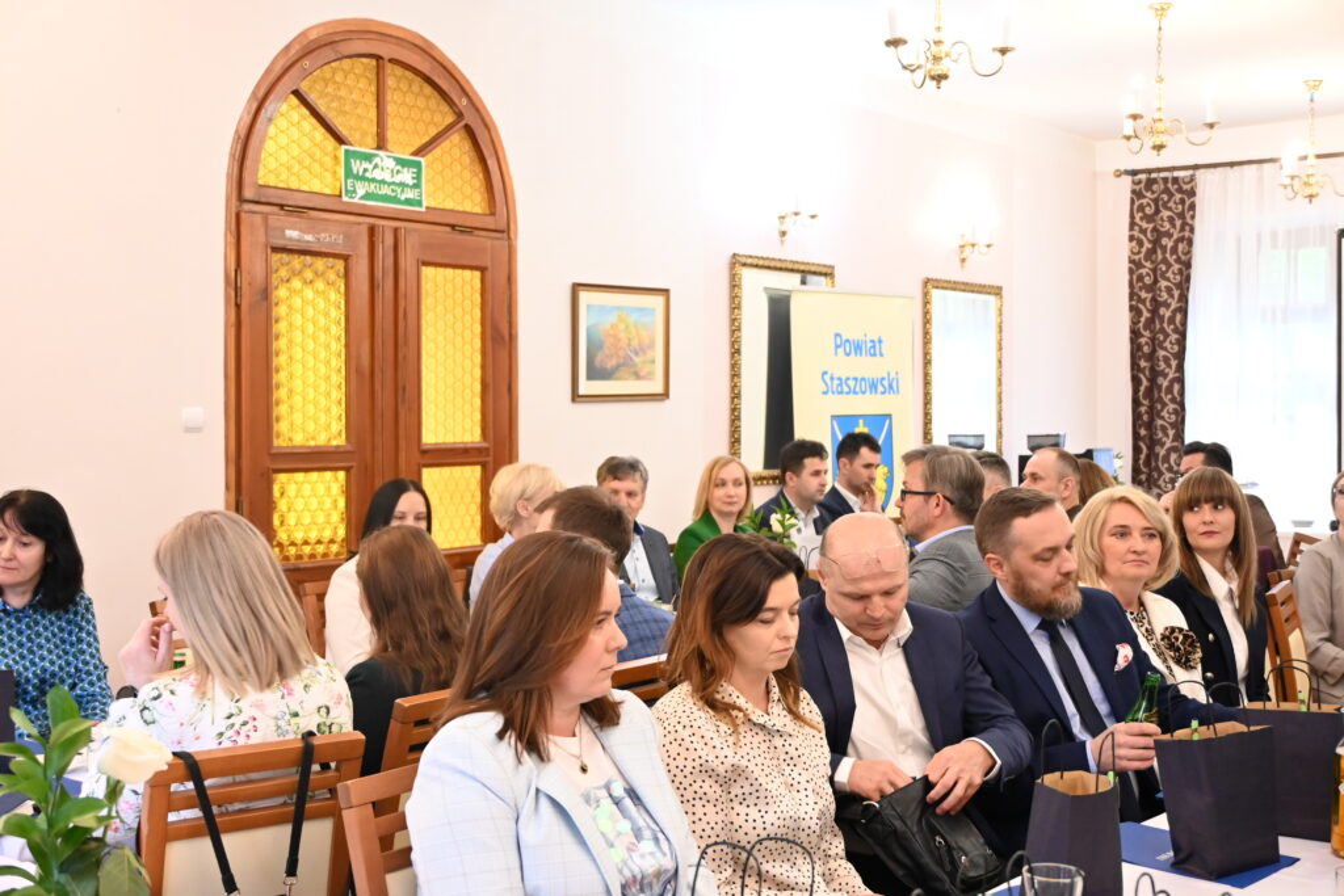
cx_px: 672
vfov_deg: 32.6
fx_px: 1531
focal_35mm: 41
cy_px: 448
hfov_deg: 47.4
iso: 3200
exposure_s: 1/80
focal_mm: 27.5
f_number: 3.8
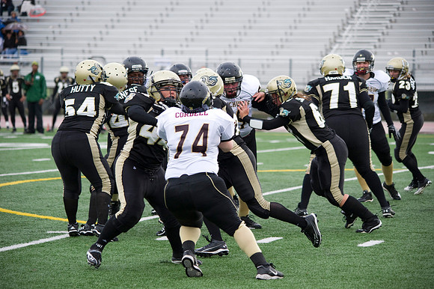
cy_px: 144
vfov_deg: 6.9
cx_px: 217
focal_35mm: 200
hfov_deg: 10.3
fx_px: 2410
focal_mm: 200
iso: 2000
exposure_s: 1/1000
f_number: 5.3
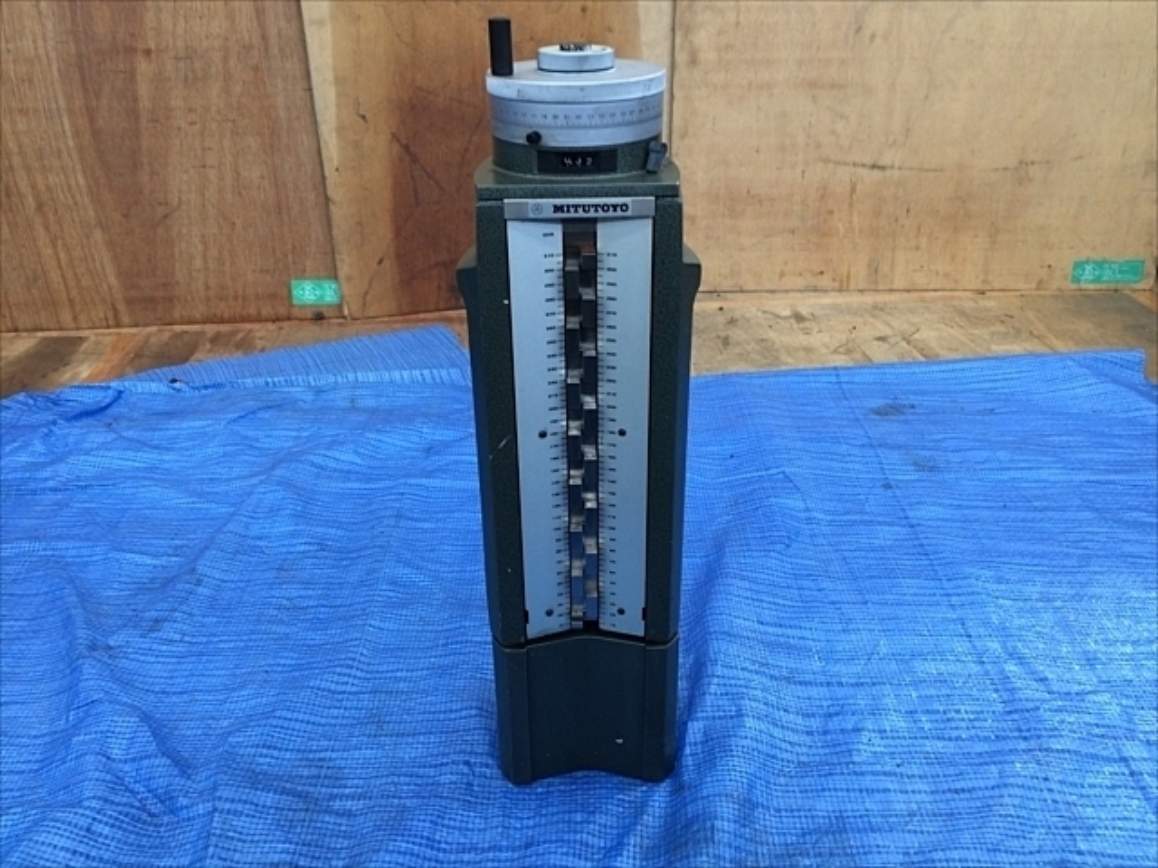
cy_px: 434
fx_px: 970
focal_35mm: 29
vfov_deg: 48.2
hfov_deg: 61.7
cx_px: 579
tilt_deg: -28.0
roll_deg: +0.8
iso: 80
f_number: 2.2
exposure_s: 1/30
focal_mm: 4.15
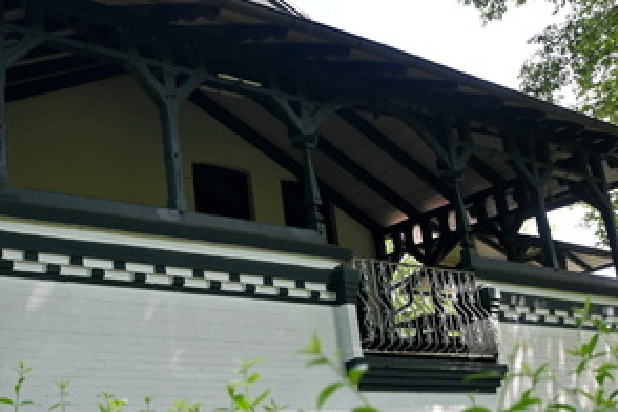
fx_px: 927
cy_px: 190
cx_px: 217
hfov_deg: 36.6
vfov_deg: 25.0
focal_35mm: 54
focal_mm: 26.5
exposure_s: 1/250
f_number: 4.5
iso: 200
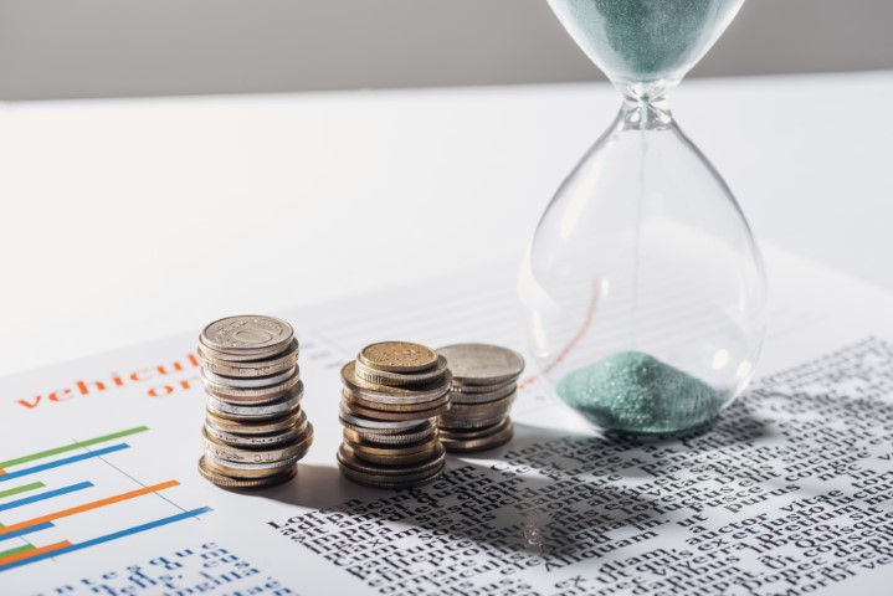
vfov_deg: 13.1
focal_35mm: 105
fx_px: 2605
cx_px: 446
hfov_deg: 19.4
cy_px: 298
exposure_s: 1/200
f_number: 7.1
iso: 100
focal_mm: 105
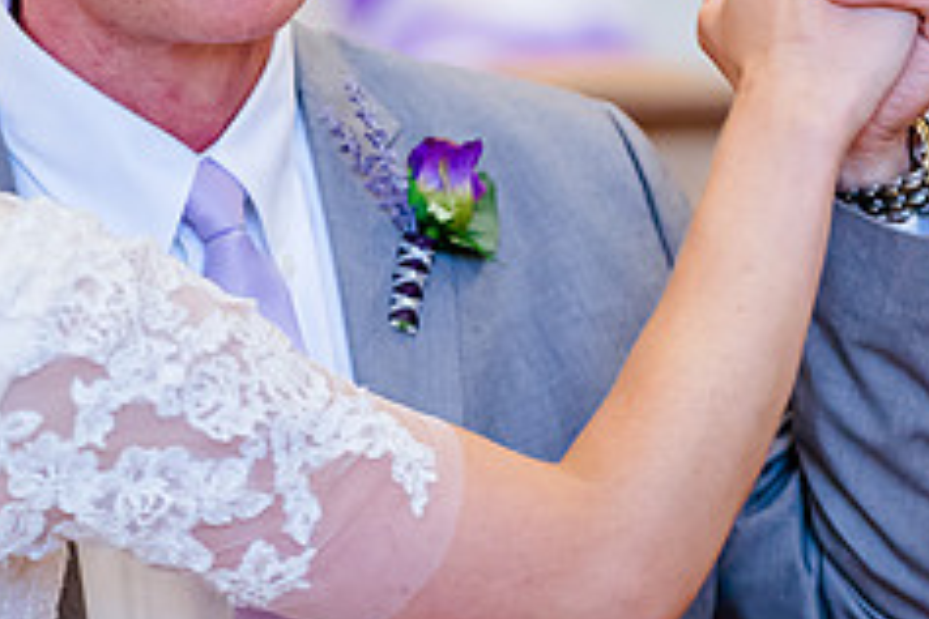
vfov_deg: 3.1
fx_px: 11431
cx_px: 149
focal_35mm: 443
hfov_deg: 4.7
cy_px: -20
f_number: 2.8
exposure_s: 1/500
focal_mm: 170
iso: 2000
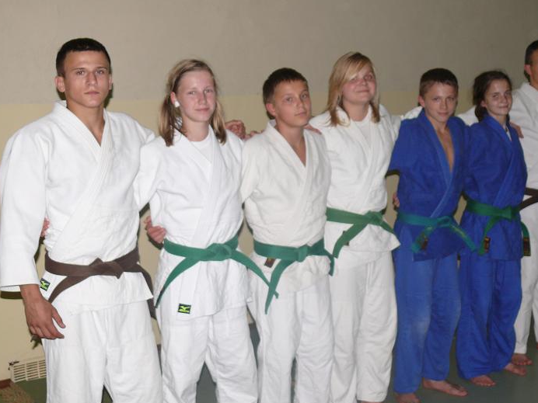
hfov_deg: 35.3
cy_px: 196
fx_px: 839
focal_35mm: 54
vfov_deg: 27.0
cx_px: 344
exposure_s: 1/30
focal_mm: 8.6
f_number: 2.8
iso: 100
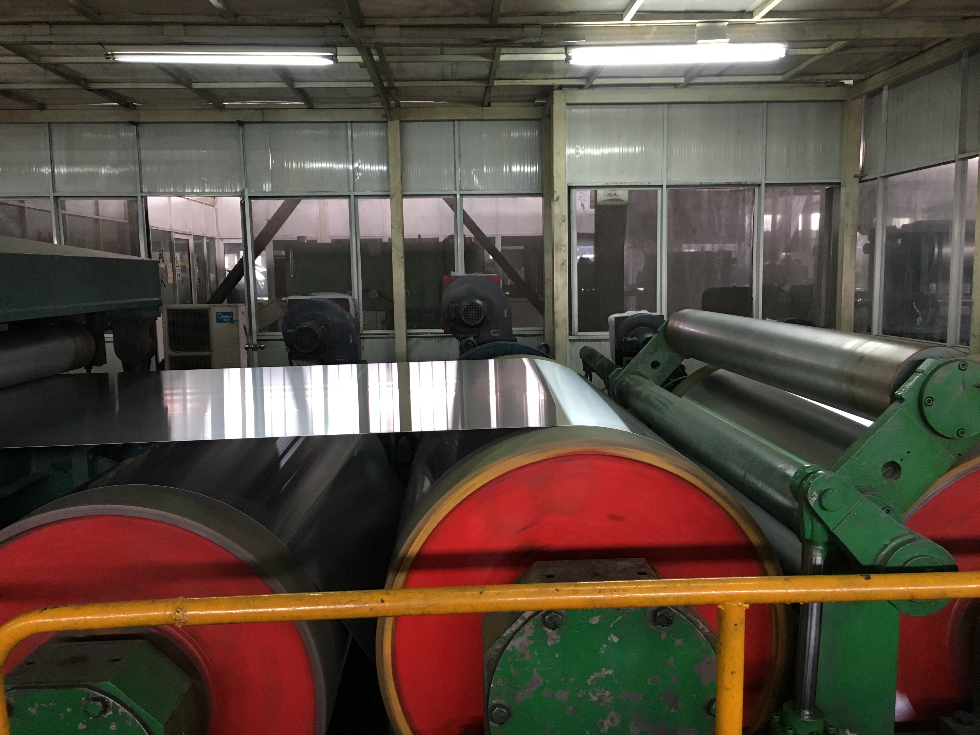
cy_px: 368
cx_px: 490
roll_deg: +1.0
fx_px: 821
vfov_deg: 48.2
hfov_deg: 61.7
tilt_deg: -7.6
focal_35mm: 29
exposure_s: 1/33
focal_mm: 4.15
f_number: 2.2
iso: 160
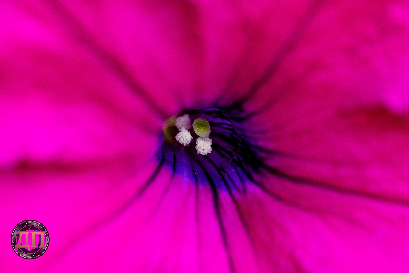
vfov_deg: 3.9
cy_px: 140
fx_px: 4018
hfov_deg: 5.8
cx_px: 208
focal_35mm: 354
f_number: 3.2
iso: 800
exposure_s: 1/500
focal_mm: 105
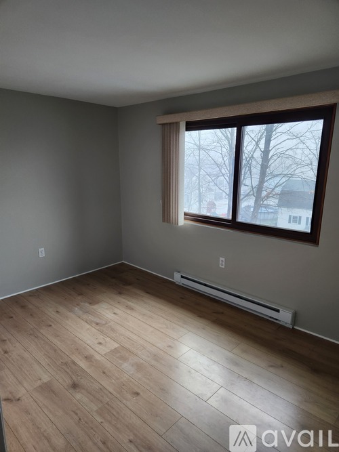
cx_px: 170
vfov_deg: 73.9
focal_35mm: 23
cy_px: 226
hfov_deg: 58.9
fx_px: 300
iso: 200
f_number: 1.8
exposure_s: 1/120
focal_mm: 5.4
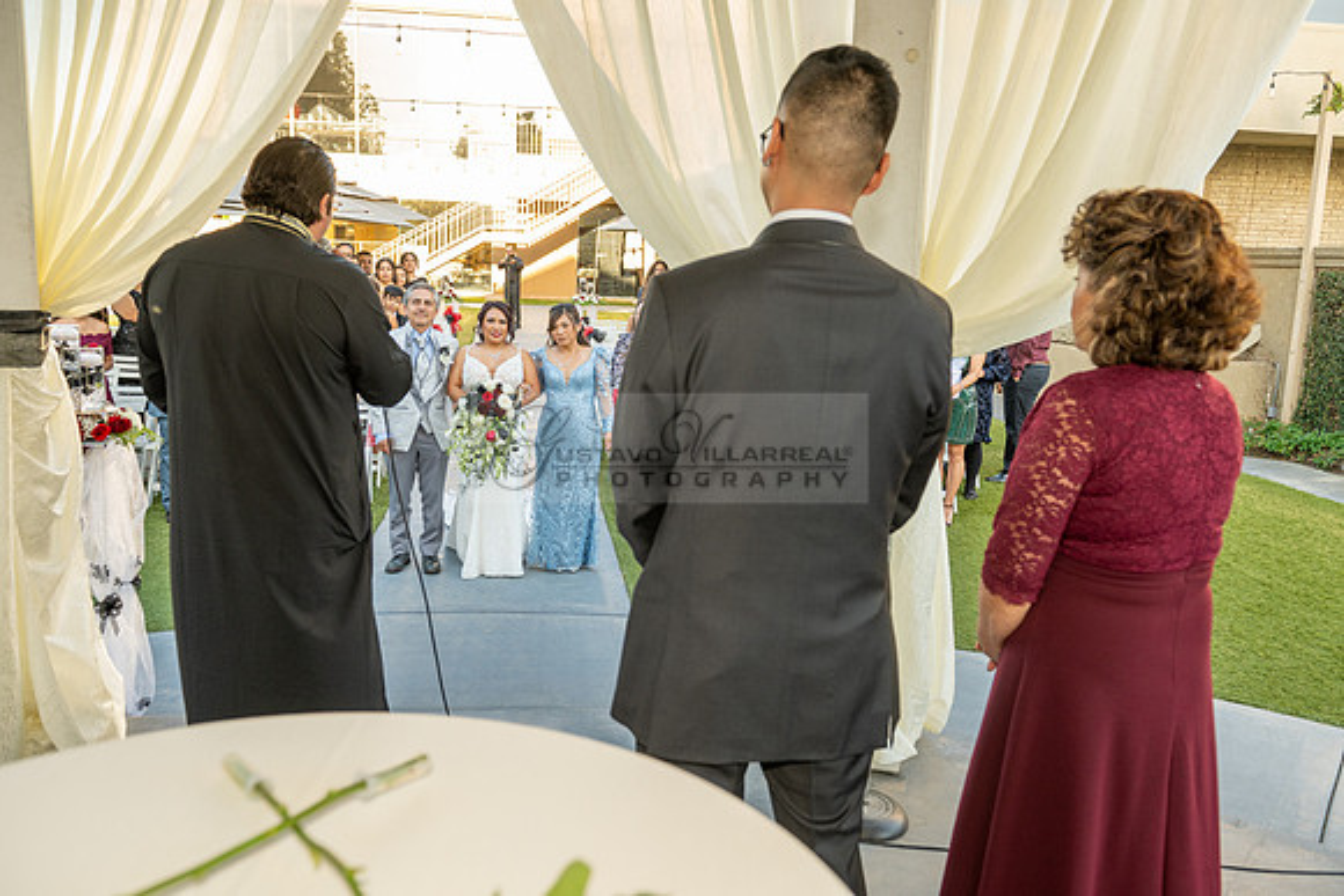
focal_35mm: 29
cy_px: 448
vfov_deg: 45.0
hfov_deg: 63.6
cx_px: 672
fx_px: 1083
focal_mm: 29
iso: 500
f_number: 5.6
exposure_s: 1/200
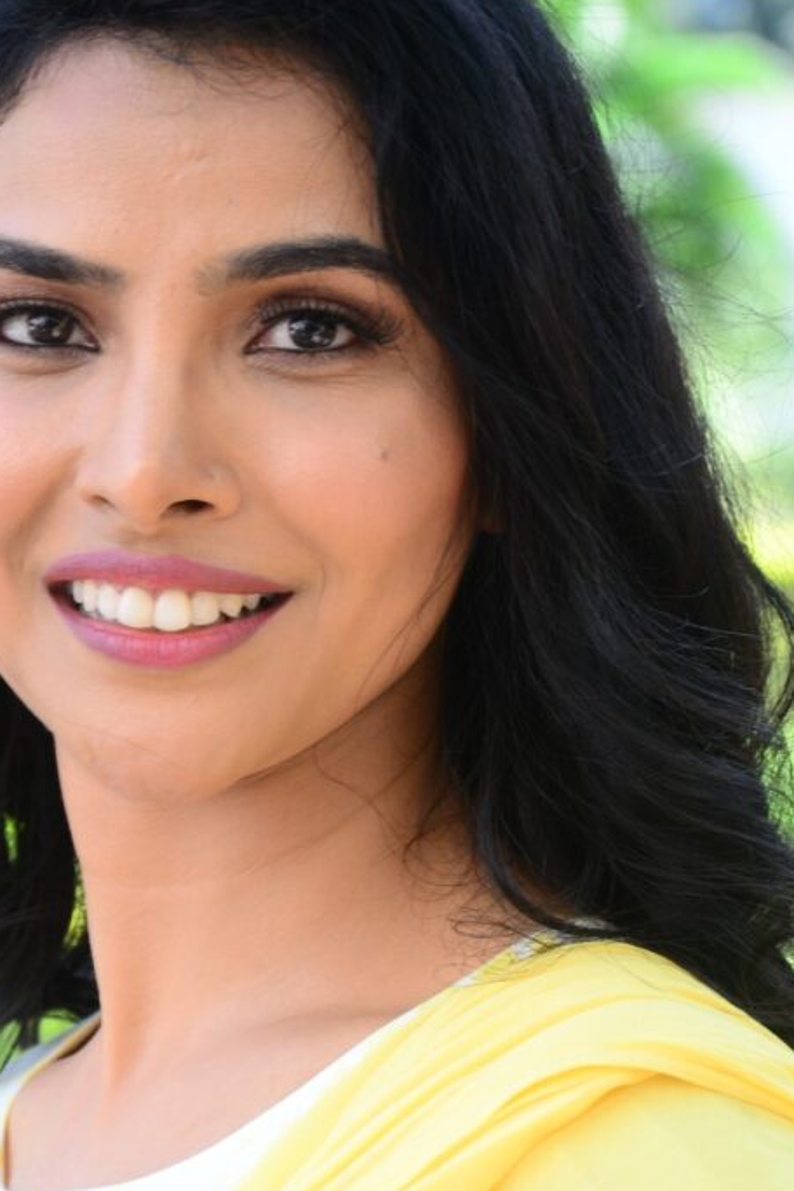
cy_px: 771
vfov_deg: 9.5
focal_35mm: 216
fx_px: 7140
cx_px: 157
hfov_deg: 6.4
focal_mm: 85
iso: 400
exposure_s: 1/125
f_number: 5.6
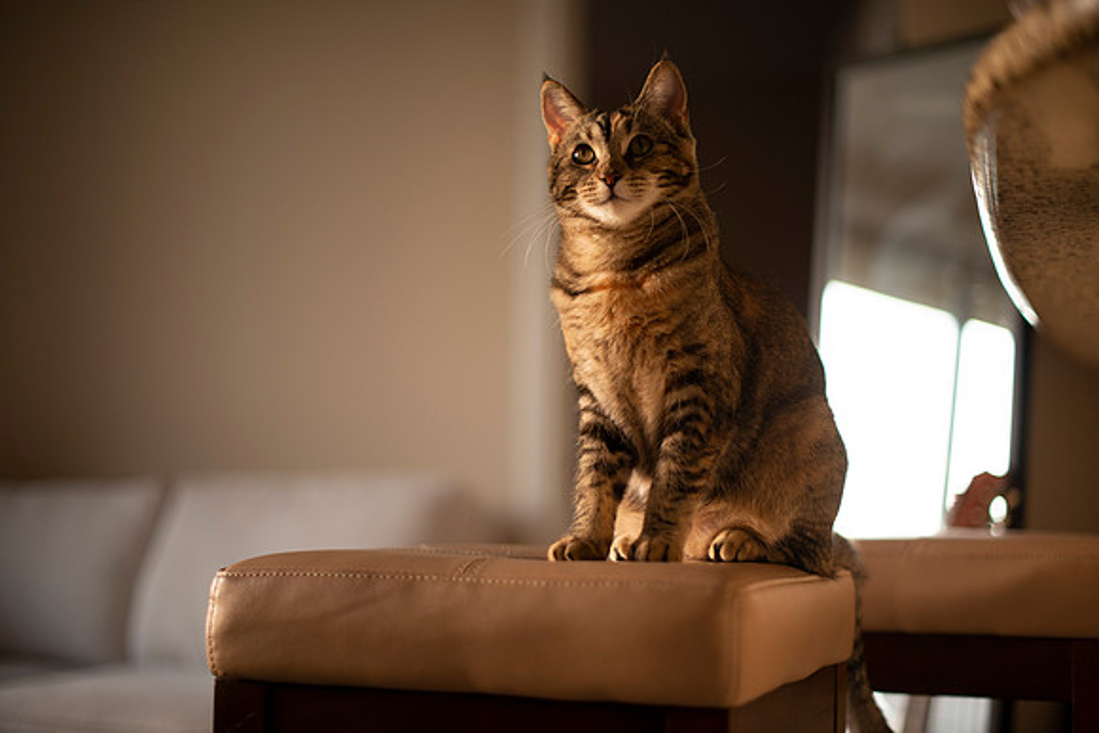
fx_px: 1527
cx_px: 550
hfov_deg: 39.6
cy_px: 366
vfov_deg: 27.0
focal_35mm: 50
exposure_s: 1/200
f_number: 1.4
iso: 400
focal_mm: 50
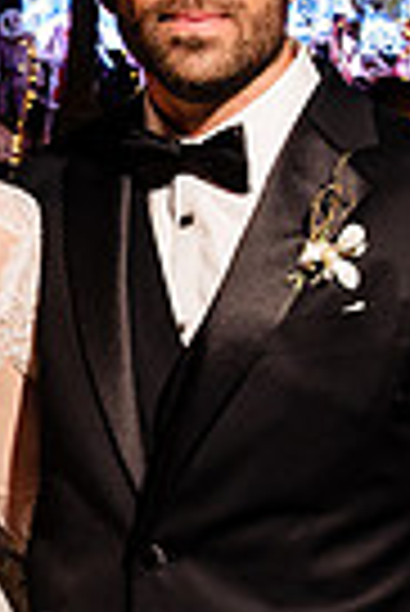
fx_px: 2760
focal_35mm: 162
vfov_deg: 12.7
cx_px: -176
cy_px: 367
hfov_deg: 8.3
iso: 1600
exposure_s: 1/50
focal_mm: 38
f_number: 7.1
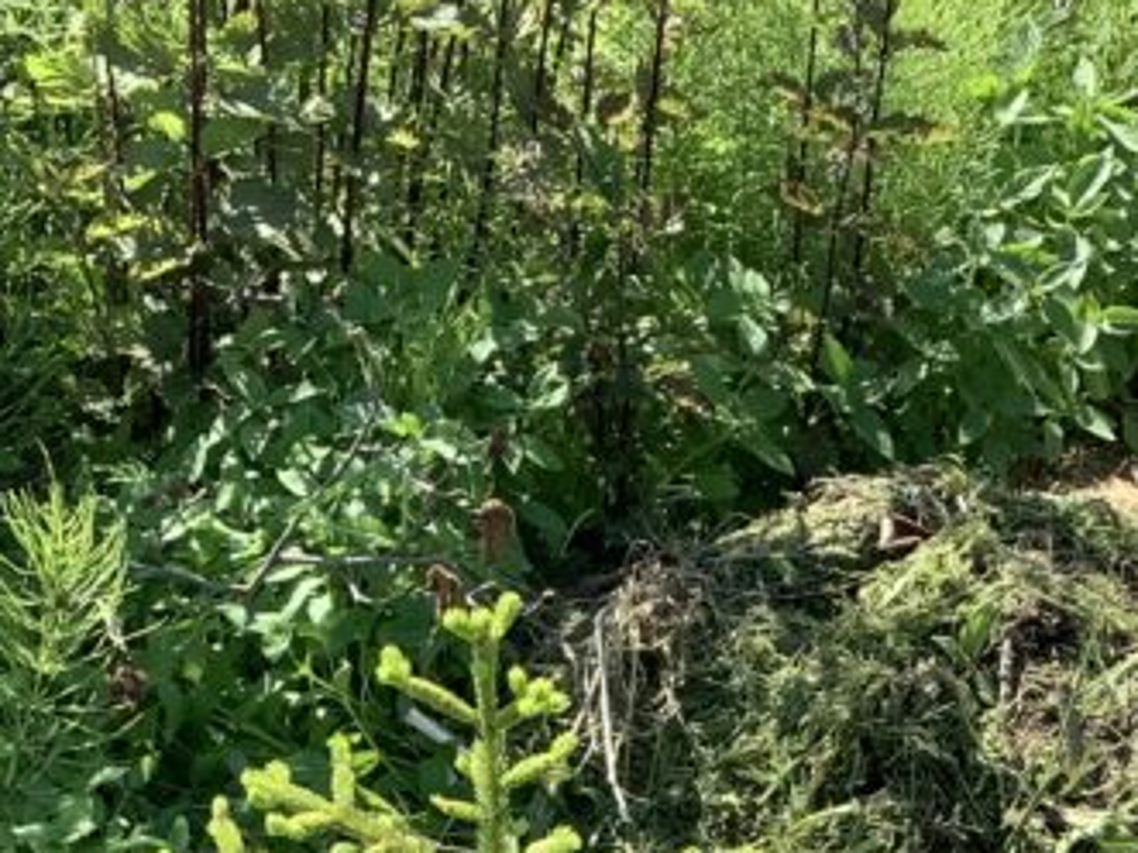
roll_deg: -3.5
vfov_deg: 14.6
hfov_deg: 20.4
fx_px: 3155
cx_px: 437
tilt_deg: -31.5
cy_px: 1169
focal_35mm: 96
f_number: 2.4
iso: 25
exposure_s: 1/485
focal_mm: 3.3
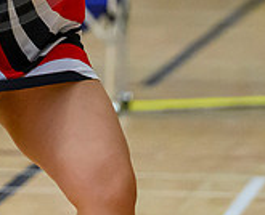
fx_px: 7645
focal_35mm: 969
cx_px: 10
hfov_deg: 2.0
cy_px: -202
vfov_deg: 1.6
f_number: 3.2
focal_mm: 170
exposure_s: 1/1250
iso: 5000
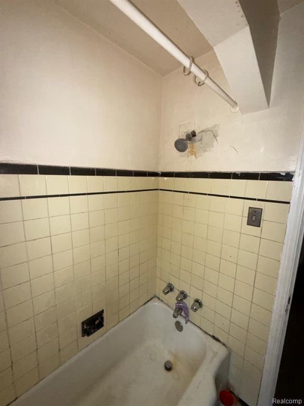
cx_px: 152
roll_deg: -1.7
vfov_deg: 102.1
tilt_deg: -8.7
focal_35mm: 14
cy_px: 203
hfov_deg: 85.7
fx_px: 164
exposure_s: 1/60
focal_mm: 2.22
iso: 160
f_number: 2.2
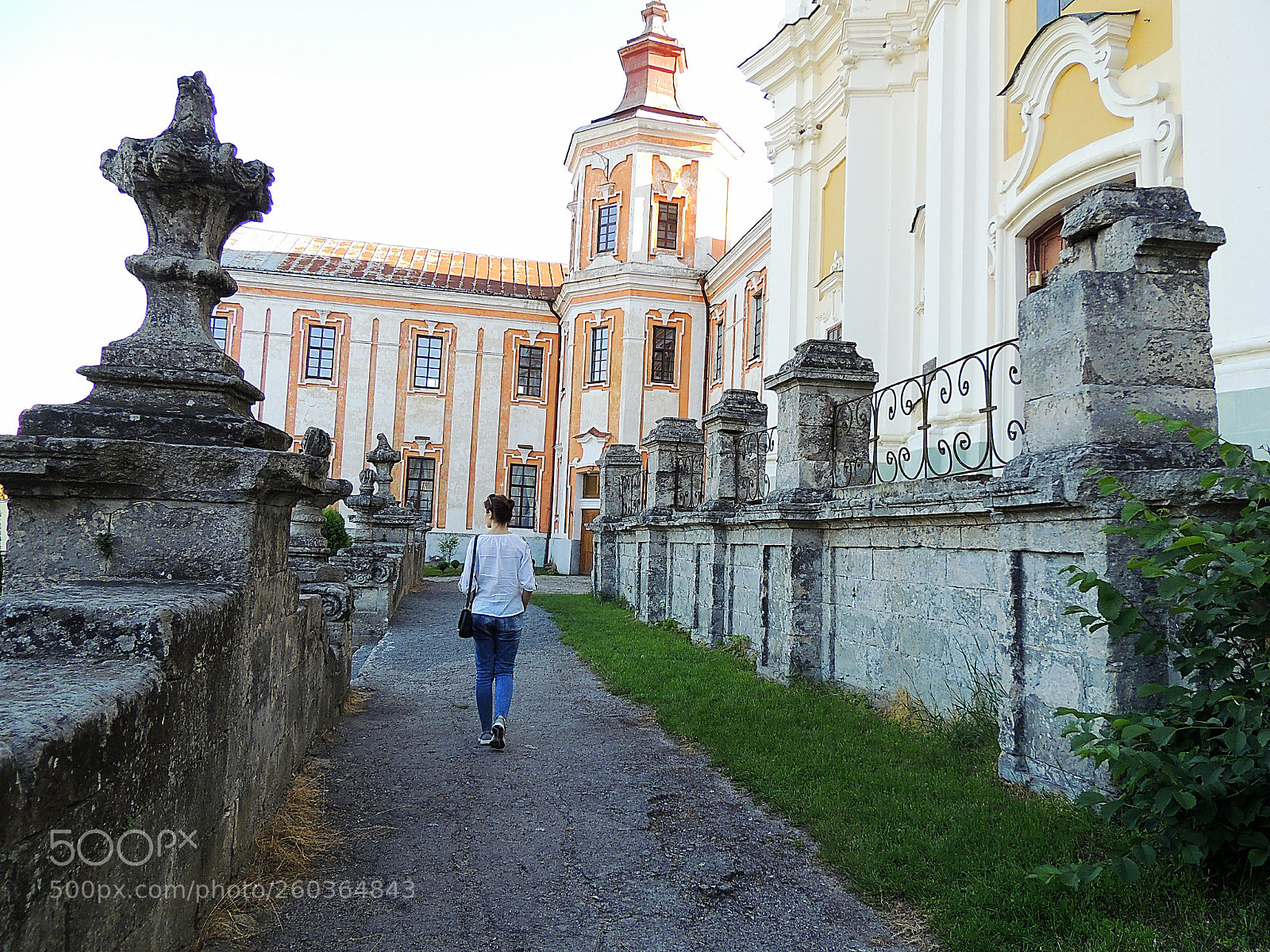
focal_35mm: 24
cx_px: 635
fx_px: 881
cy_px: 476
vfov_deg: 56.8
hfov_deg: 71.6
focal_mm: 4.3
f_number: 3
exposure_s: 1/160
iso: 100
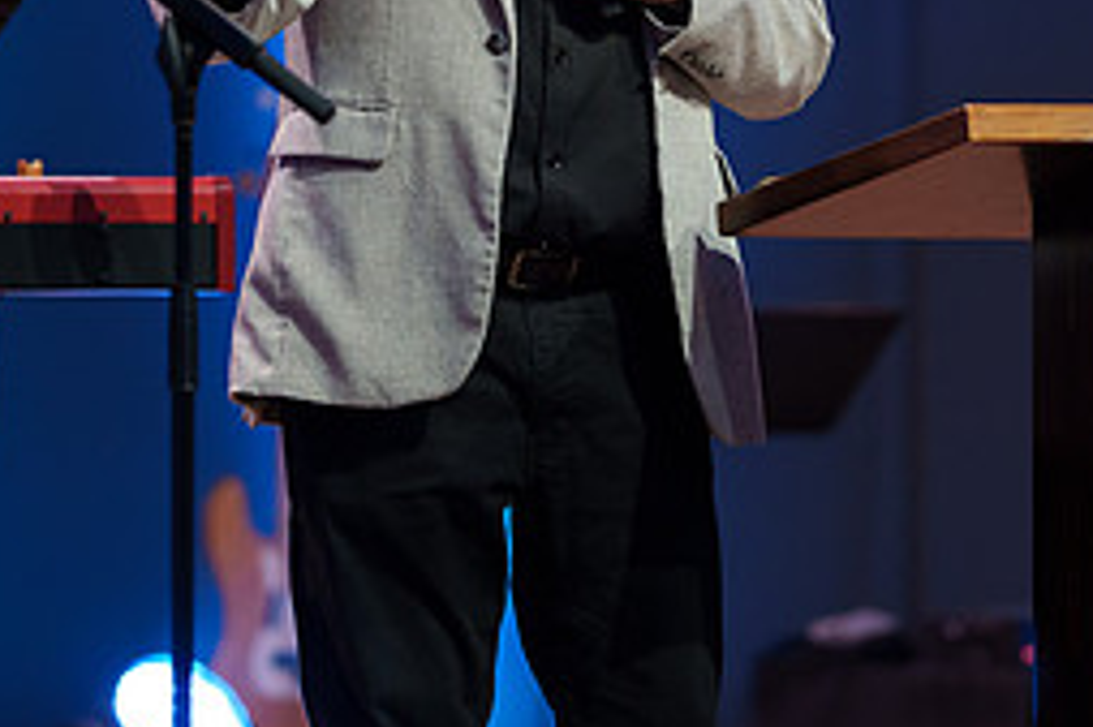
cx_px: 635
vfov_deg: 3.9
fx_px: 10801
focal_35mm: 356
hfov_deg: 5.8
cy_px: 6
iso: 1000
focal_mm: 146
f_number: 2.8
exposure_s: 1/200
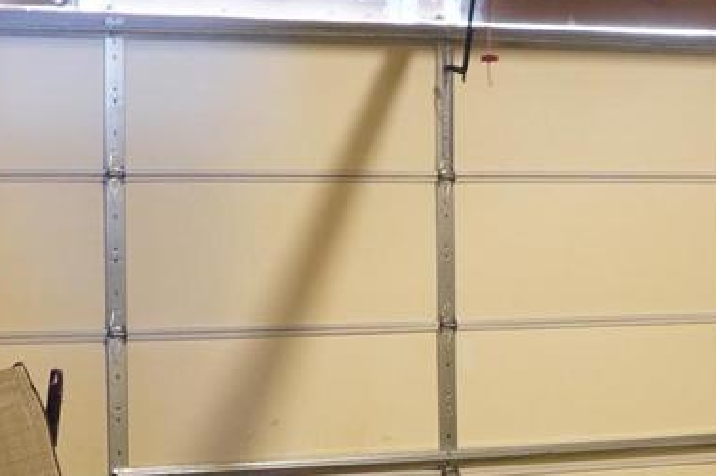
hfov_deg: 21.9
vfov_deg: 13.6
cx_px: 560
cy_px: 796
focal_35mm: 92
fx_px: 1828
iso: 800
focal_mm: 16
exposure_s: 1
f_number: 6.3
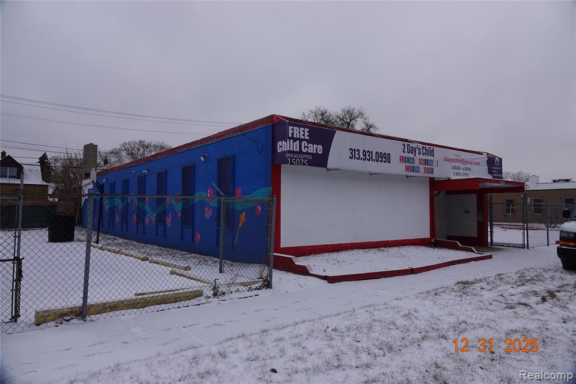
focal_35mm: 24
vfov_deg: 53.1
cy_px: 192
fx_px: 384
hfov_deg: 73.8
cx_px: 288
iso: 100
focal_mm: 8.8
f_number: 4
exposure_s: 1/320
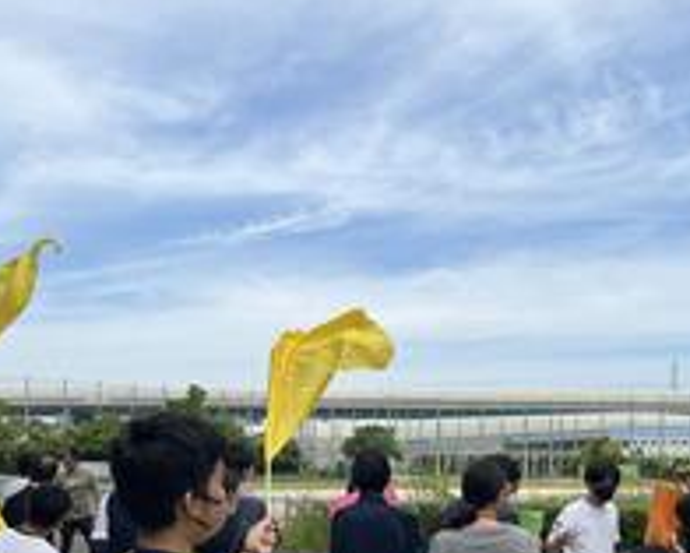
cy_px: 419
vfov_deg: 30.9
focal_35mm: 48
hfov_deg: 38.8
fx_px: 981
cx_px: 359
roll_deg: -0.7
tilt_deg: +1.2
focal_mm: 5.7
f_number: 1.5
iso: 50
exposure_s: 1/4444
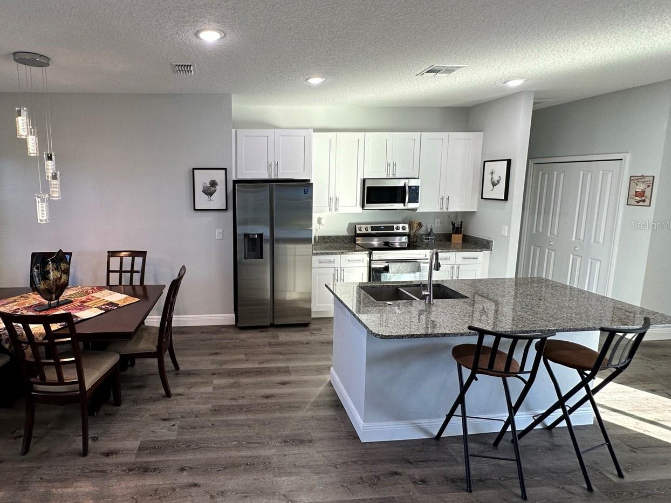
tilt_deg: -7.5
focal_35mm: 18
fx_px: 349
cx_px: 251
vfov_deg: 71.4
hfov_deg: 86.0
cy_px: 225
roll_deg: +0.1
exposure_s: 1/120
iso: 80
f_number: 2.2
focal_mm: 2.22
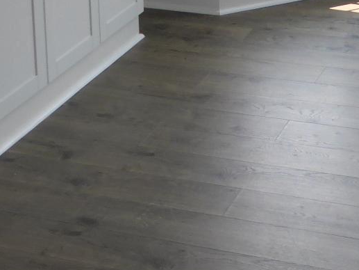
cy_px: -215
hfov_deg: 20.5
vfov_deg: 13.9
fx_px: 985
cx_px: 254
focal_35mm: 95
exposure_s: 1/80
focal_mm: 4.3
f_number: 4
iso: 100
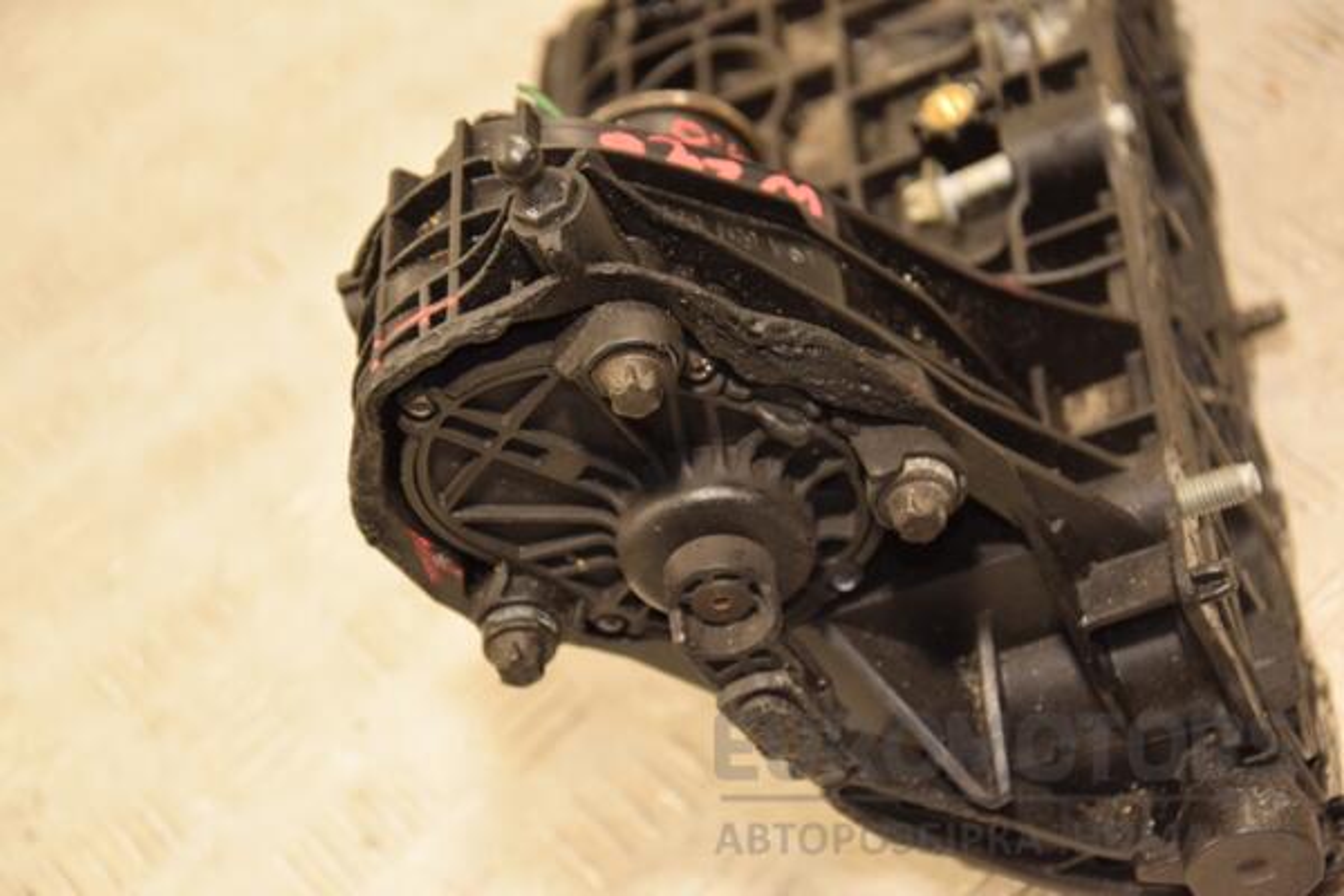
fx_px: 3920
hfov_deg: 19.5
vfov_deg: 13.0
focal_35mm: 105
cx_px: 672
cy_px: 448
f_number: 5.3
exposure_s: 1/100
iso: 800
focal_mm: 70
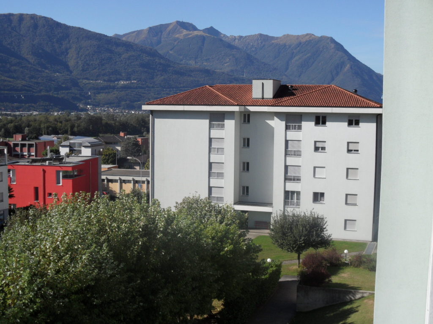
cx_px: 216
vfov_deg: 29.1
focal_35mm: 50
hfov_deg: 38.2
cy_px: 162
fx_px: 625
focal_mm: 8.2
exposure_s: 1/1000
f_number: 3.8
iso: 80
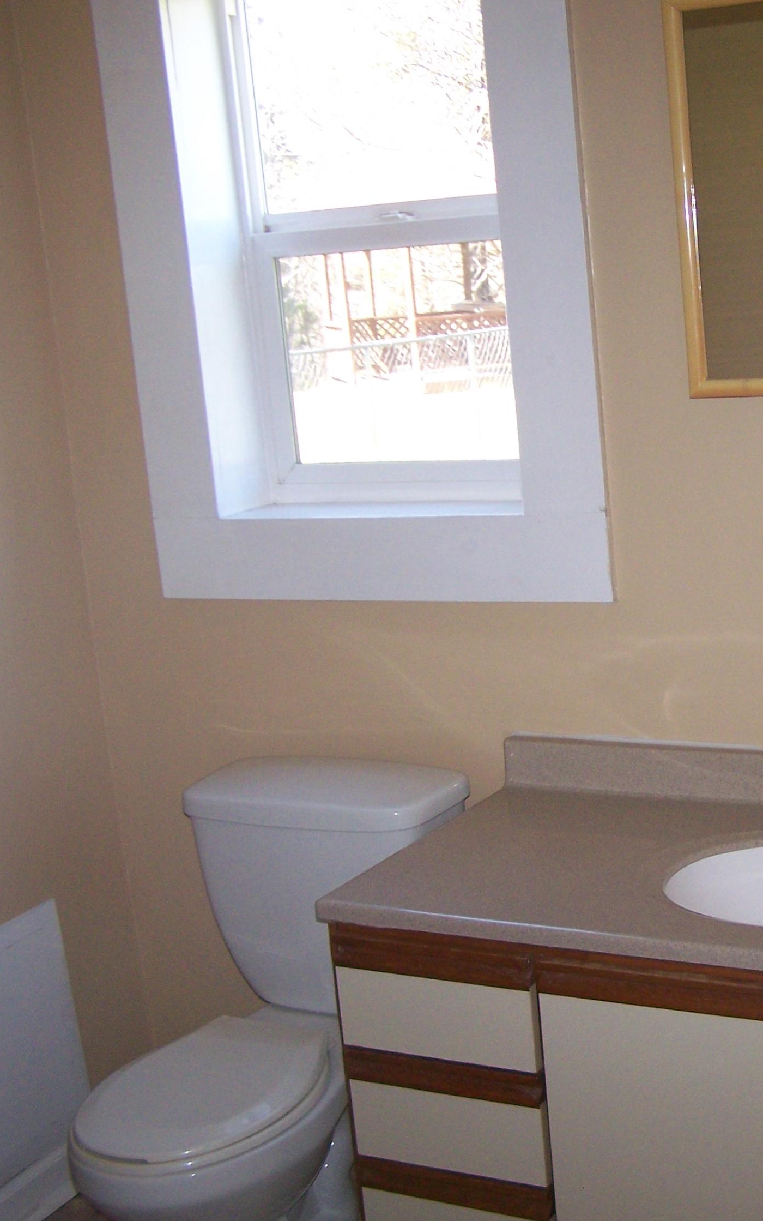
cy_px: 610
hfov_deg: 23.4
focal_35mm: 54
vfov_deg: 37.5
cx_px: 663
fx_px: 1796
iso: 160
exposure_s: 1/60
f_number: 2.8
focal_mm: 6.3
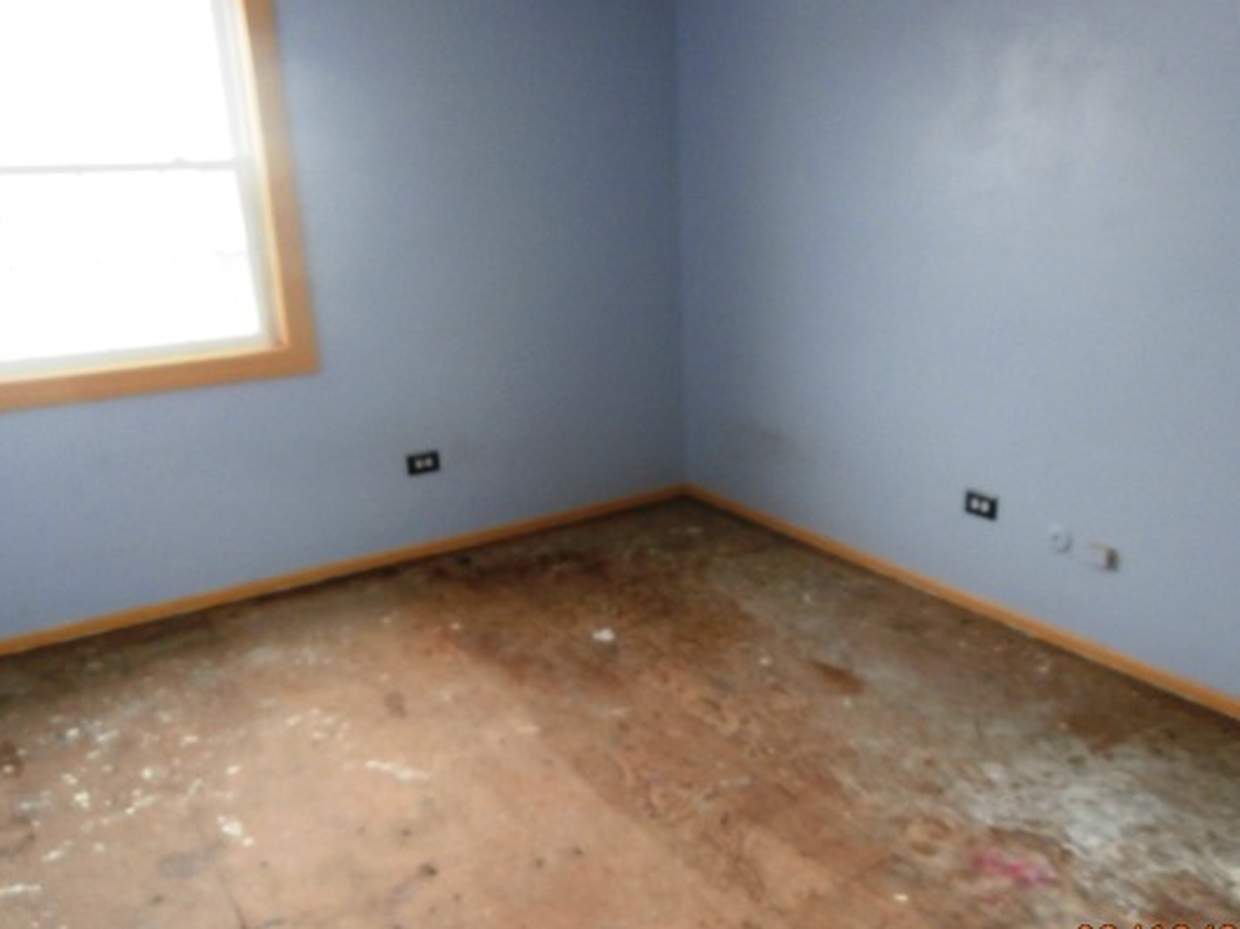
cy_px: 498
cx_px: 646
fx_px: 1038
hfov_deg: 61.7
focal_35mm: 29
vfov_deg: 48.2
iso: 200
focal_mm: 4.2
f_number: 3
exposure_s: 1/30
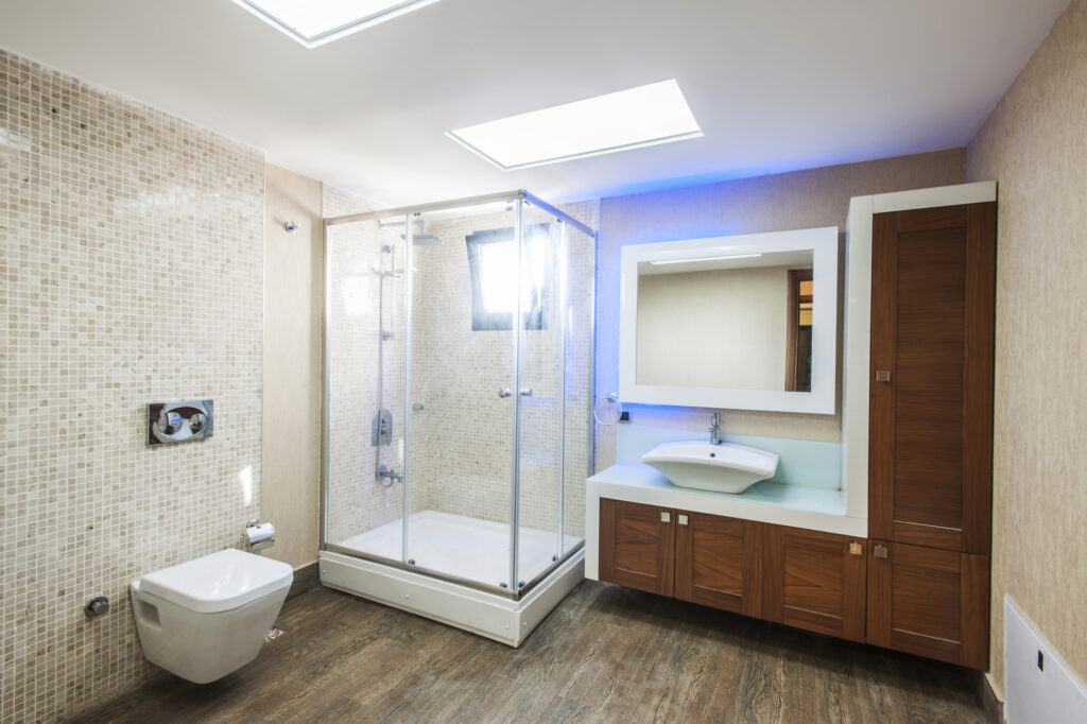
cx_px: 544
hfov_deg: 93.3
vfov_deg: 70.4
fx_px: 513
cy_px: 362
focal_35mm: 17
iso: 50
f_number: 18
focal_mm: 17
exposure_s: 6
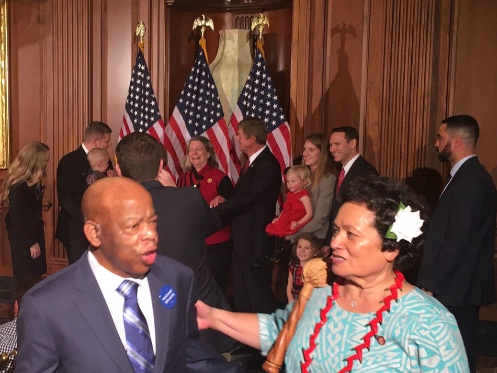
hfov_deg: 61.6
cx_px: 248
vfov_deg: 48.2
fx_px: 416
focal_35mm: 29
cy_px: 186
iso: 50
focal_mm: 4.15
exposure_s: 1/30
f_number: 2.2
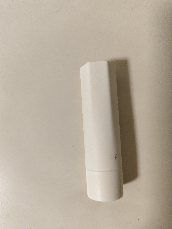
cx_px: 86
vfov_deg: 73.9
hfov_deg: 58.9
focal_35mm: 23
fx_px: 152
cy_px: 114
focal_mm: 5.56
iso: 976
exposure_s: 1/100
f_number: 1.88
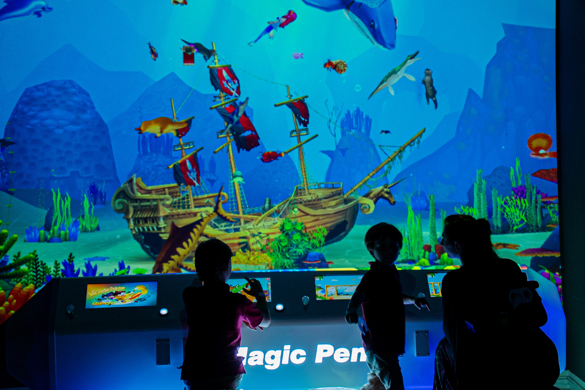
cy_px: 195
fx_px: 1707
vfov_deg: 13.1
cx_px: 292
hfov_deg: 19.4
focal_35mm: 105
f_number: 2.8
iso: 2000
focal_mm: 70
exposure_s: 1/100
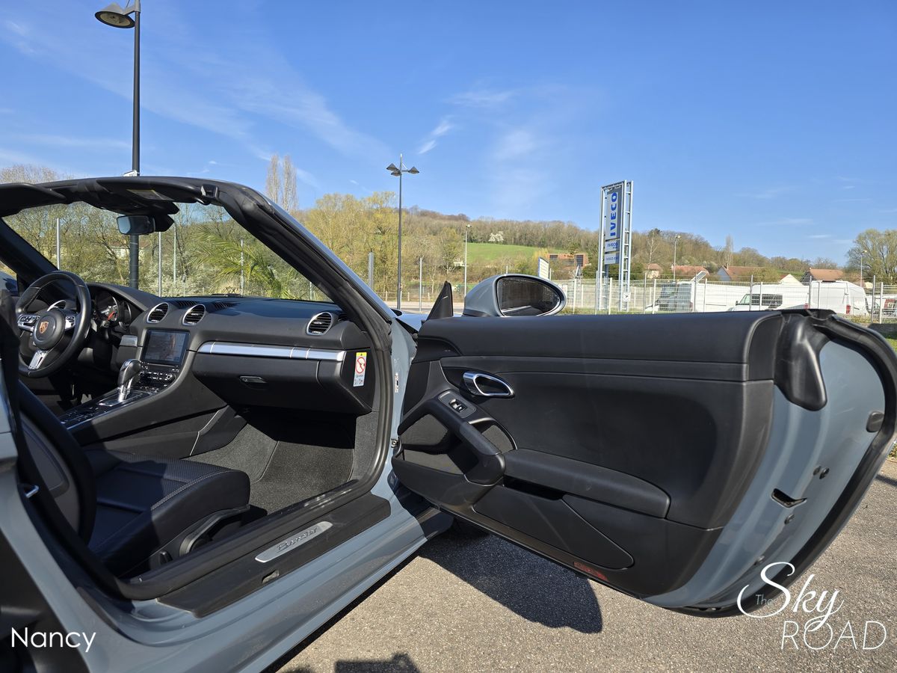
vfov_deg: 58.9
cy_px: 336
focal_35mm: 23
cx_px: 448
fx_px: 596
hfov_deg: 73.9
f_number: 1.7
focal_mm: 6.3
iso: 12
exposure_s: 1/518
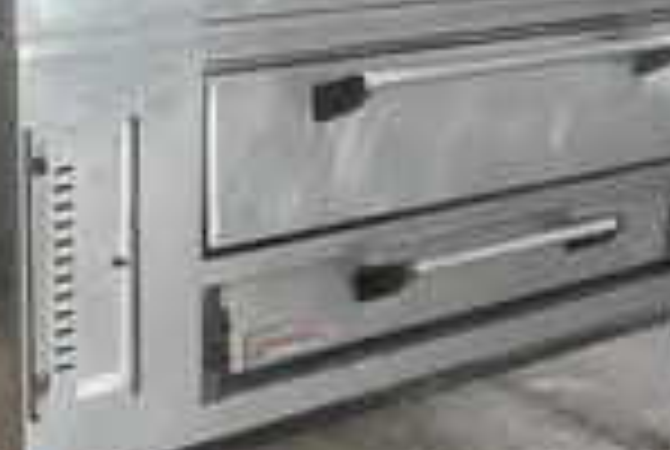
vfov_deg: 16.3
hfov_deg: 24.3
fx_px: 1548
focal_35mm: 83
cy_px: 50
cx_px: 245
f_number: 3.5
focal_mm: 11.52
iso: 800
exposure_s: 1/40
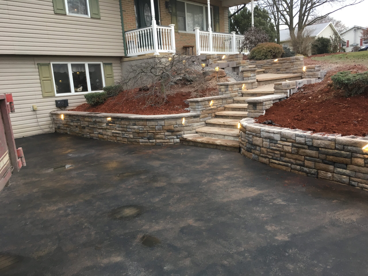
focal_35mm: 29
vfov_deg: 48.2
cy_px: 138
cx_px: 184
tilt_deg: -12.5
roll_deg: +4.2
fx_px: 308
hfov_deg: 61.7
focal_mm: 4.15
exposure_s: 1/30
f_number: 2.2
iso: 50
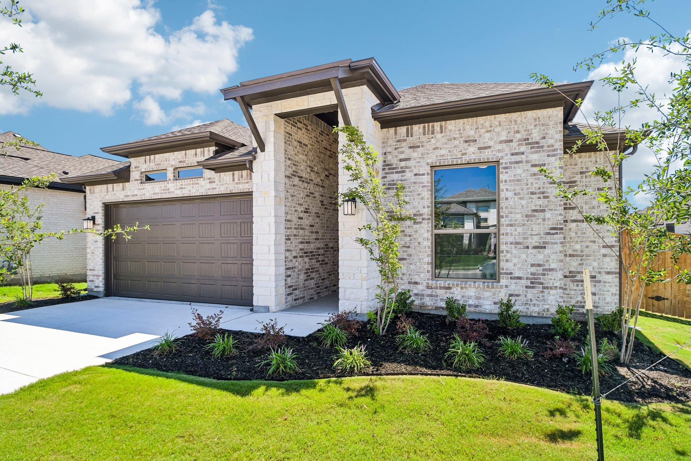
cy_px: 230
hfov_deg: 90.0
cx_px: 346
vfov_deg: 67.4
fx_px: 345
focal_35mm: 18
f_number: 8
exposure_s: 1/320
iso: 400
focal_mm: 12
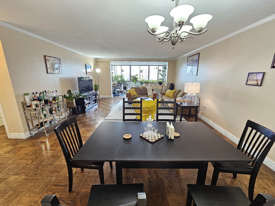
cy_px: 103
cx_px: 138
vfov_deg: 89.9
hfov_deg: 106.2
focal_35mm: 13
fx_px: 103
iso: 320
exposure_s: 1/40
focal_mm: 2.2
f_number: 2.2
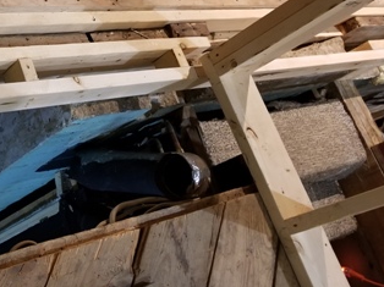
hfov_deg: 34.3
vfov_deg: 26.8
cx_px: 44
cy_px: 45
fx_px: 587
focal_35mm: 53
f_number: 1.7
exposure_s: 1/12
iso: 250
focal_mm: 4.25
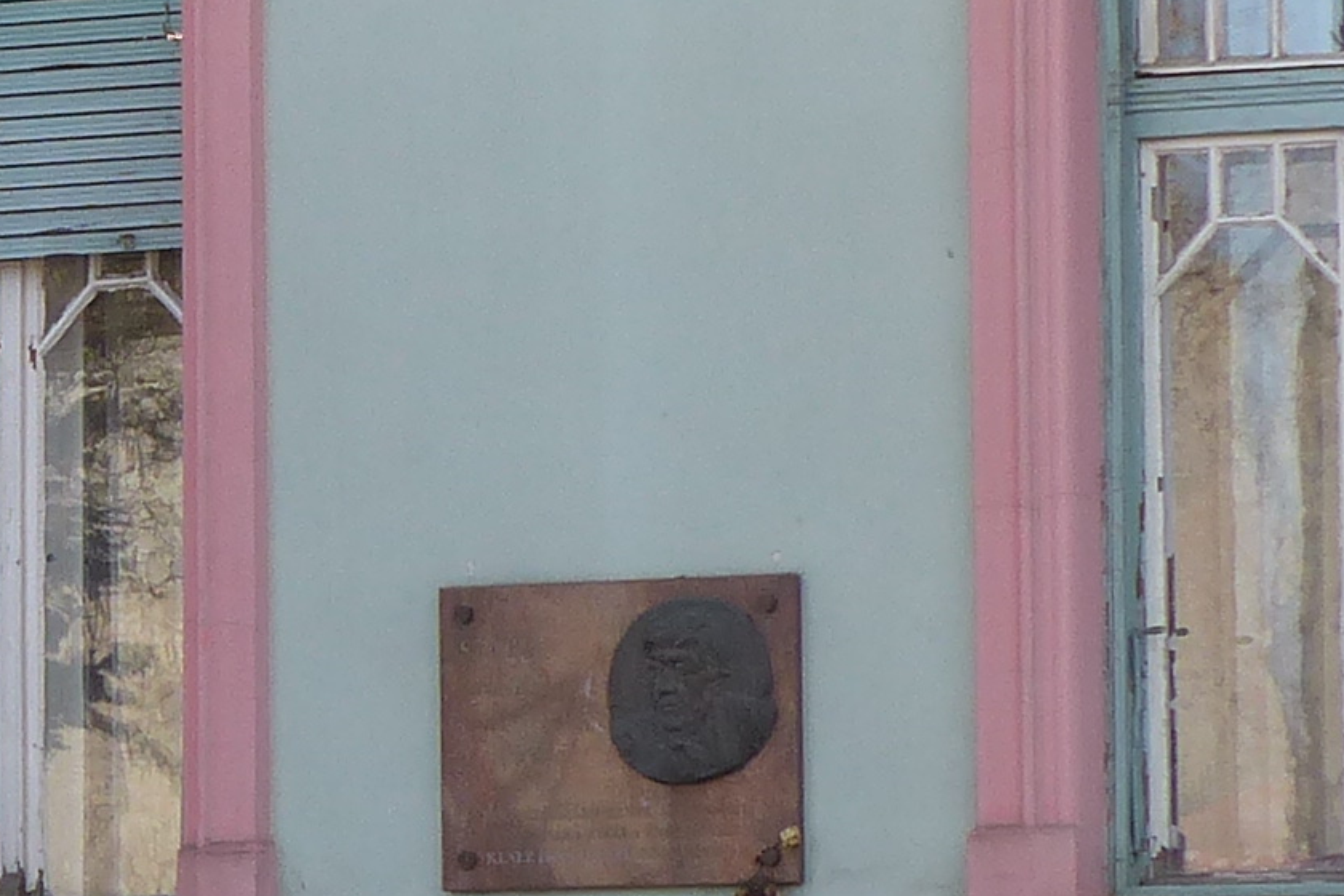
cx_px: -163
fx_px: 11647
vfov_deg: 4.4
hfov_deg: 6.6
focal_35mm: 312
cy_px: 232
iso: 100
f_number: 4
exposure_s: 1/200
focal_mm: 11.4
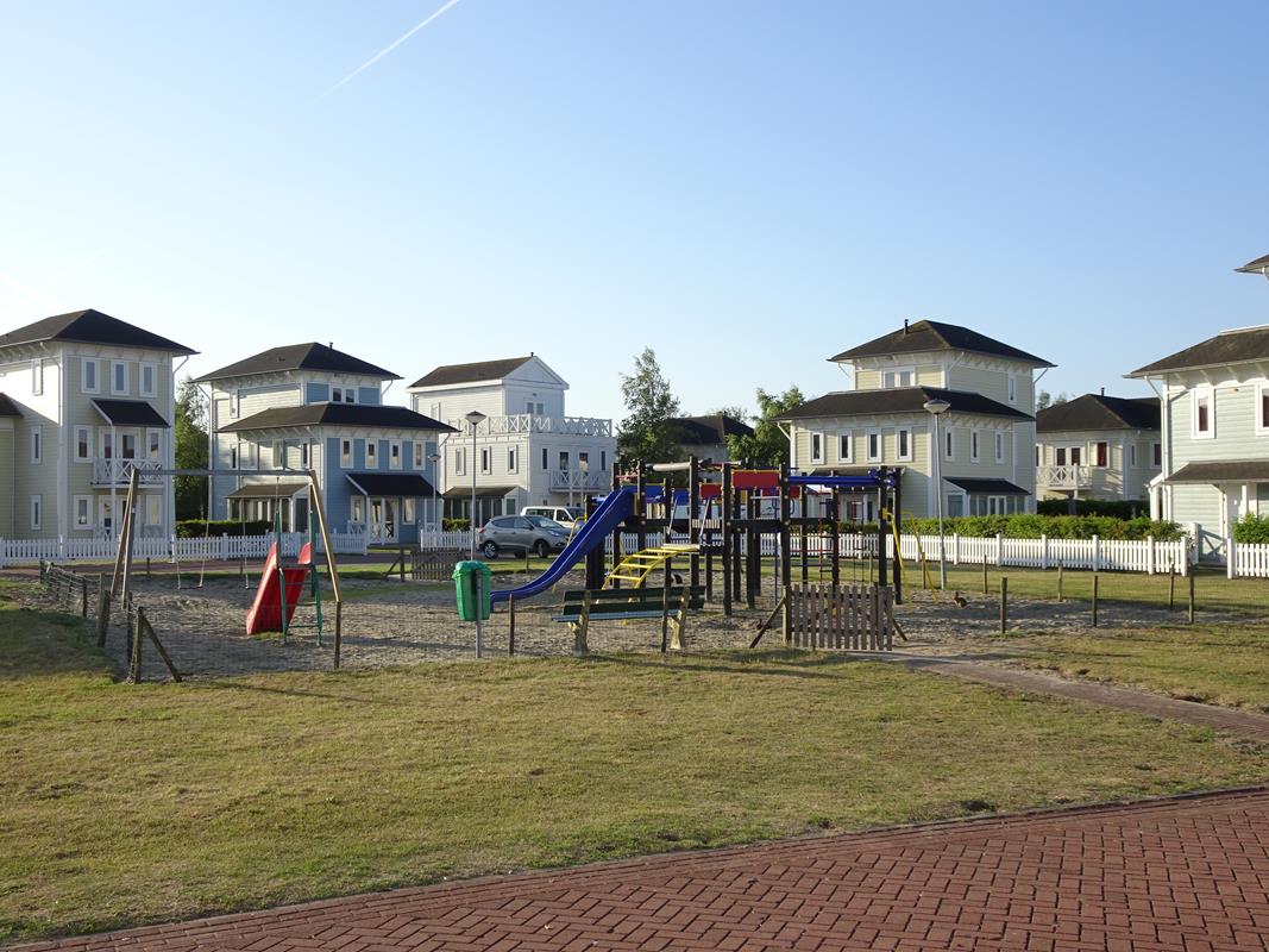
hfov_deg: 55.4
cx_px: 634
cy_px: 476
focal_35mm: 33
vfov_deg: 42.9
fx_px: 1210
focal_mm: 5.61
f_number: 4
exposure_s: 1/400
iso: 80
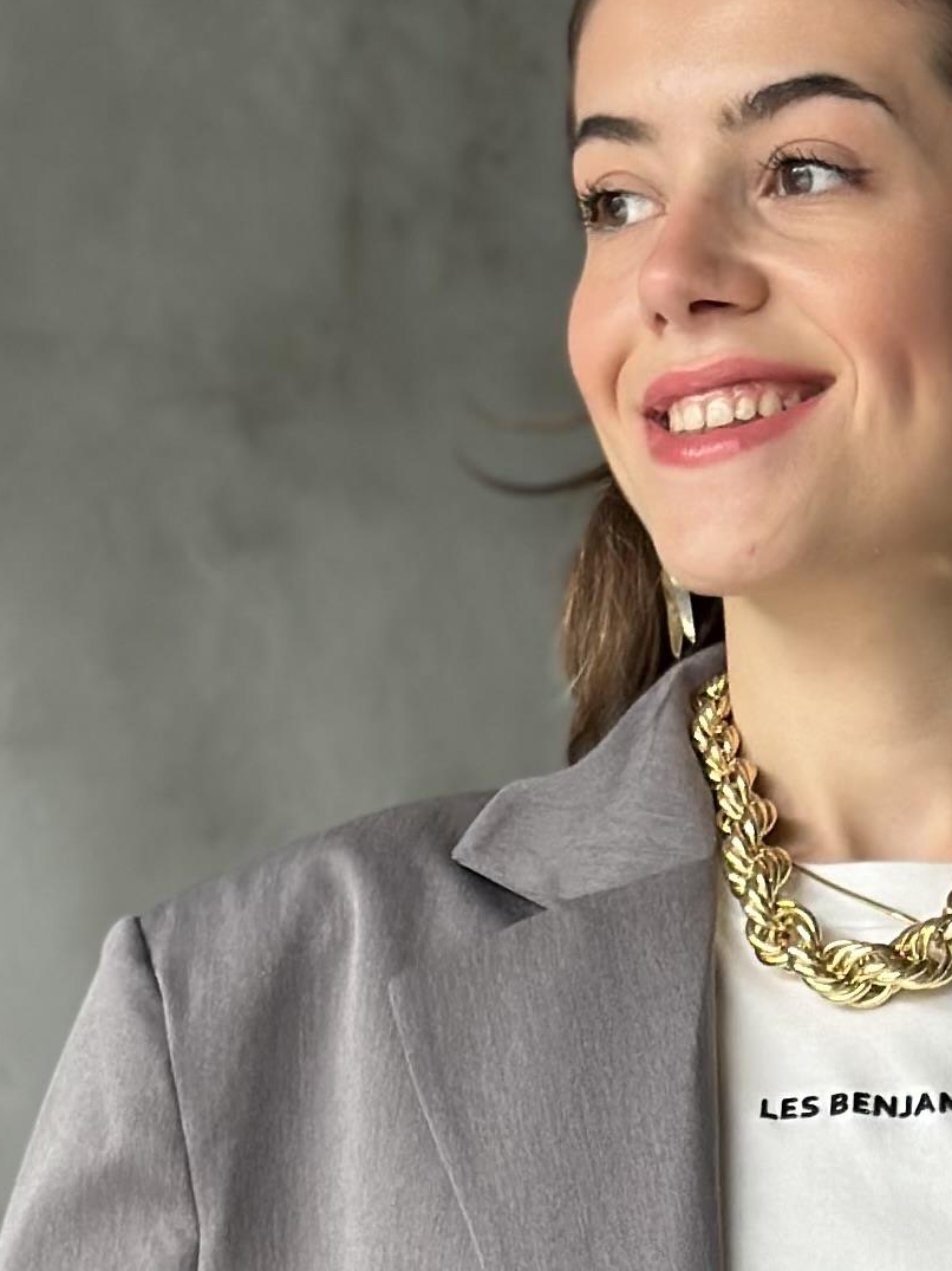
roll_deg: -0.4
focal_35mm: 180
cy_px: 1507
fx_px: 6602
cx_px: 920
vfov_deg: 10.8
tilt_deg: +6.1
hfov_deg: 8.2
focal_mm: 6.86
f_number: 1.78
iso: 125
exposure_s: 1/78
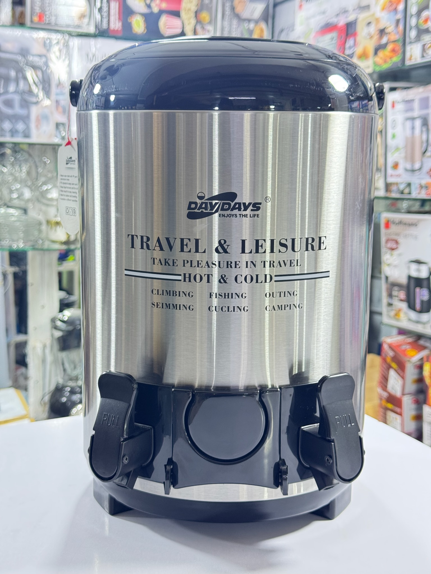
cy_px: 287
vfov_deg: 39.7
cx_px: 216
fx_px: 797
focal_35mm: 48
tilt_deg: -8.0
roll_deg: -1.6
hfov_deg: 30.3
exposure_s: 1/50
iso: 160
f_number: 1.78
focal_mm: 6.76
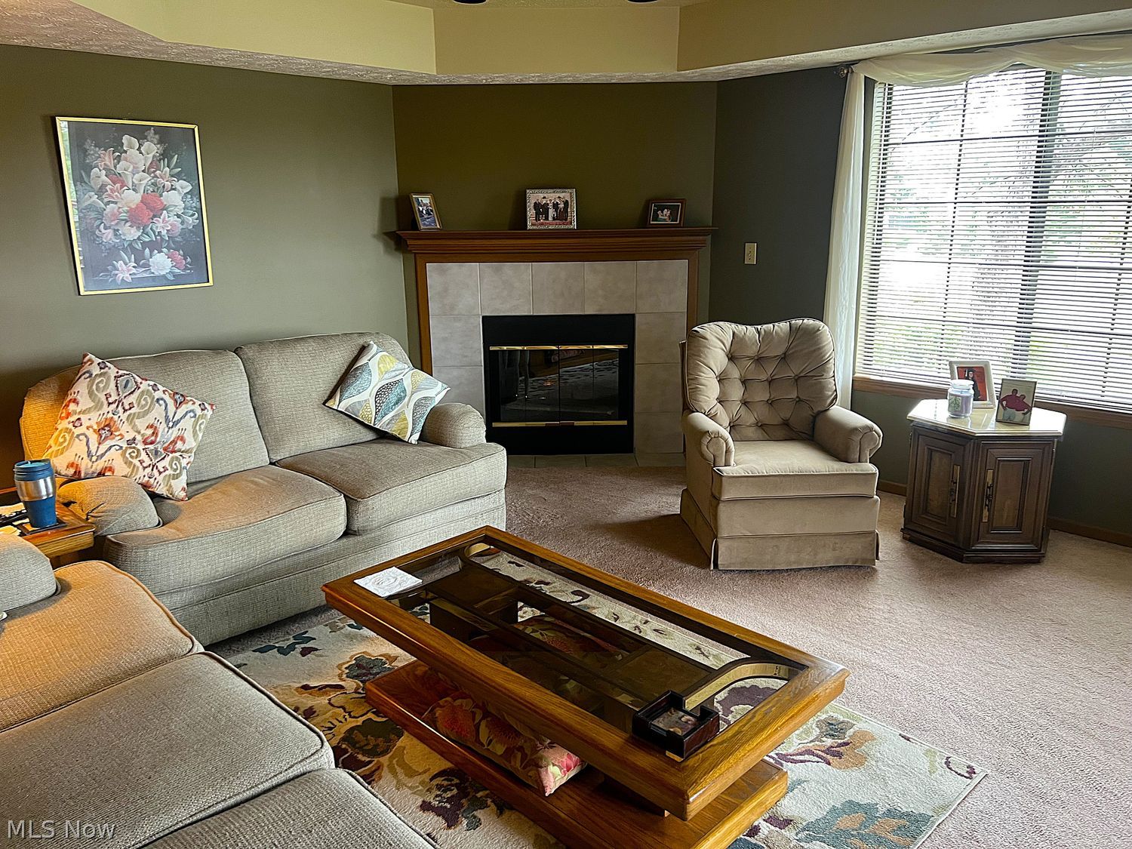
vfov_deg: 53.1
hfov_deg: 67.3
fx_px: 850
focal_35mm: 26
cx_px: 566
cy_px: 424
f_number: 1.5
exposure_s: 1/60
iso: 160
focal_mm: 5.7
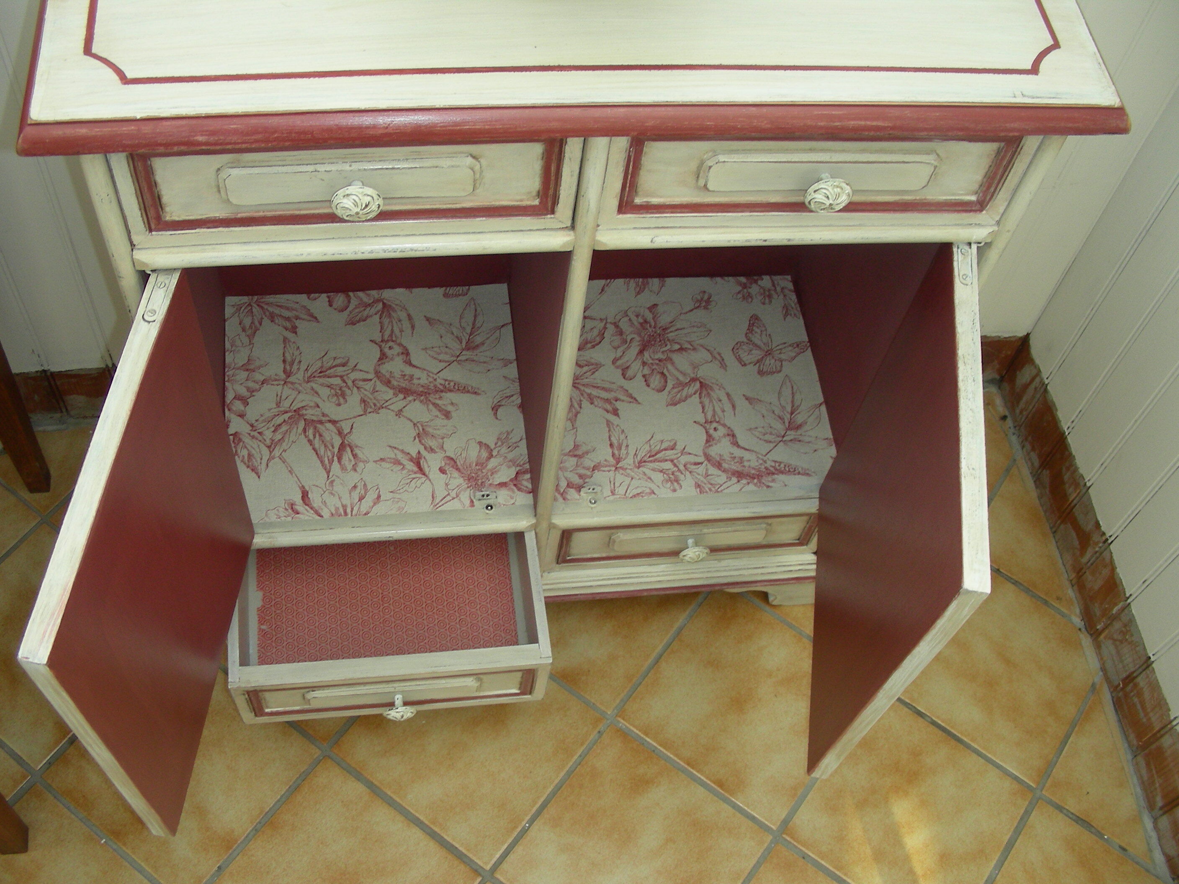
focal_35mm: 38
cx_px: 590
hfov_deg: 49.0
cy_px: 442
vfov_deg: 37.7
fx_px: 1294
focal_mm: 6.3
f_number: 3.5
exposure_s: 1/30
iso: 50
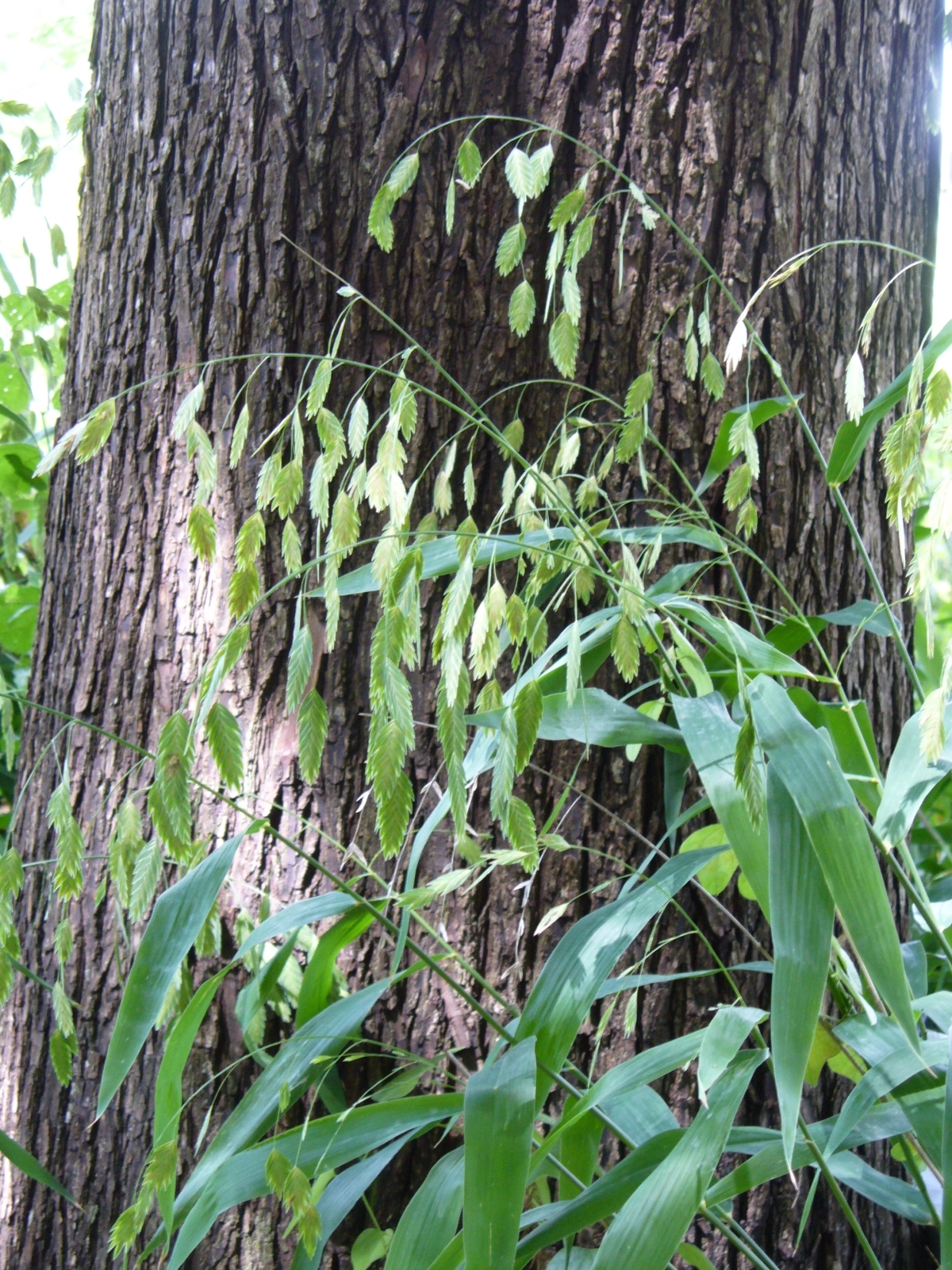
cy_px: 635
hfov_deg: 18.9
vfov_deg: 25.0
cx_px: 476
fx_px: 2860
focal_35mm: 78
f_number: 3.3
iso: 125
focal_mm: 12.8
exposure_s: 1/30
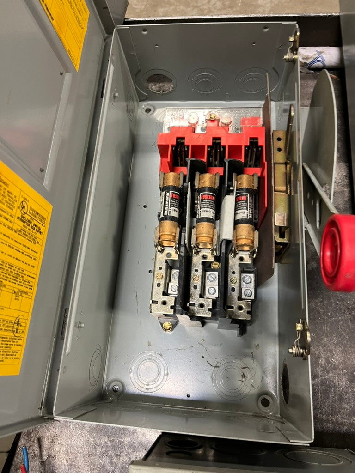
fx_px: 356
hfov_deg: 53.1
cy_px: 236
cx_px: 178
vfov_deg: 67.3
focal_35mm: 26
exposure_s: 1/60
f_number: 1.6
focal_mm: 5.1
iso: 125
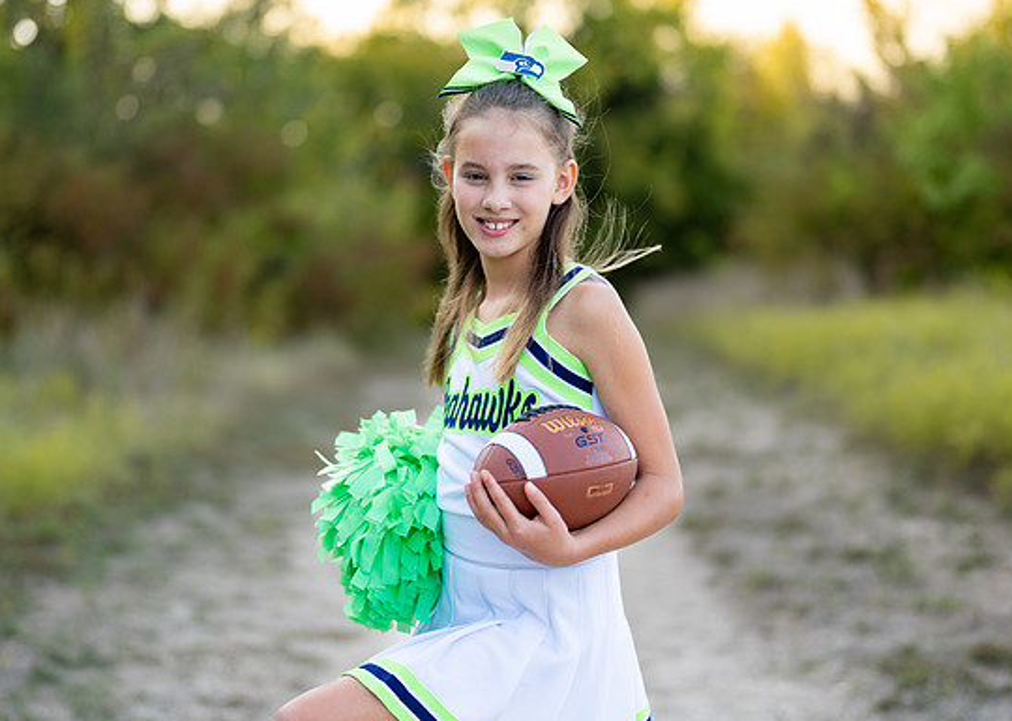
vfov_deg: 22.2
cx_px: 490
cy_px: 339
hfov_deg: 30.8
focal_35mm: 64
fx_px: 1838
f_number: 1.2
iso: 100
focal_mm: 50
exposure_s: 1/1000
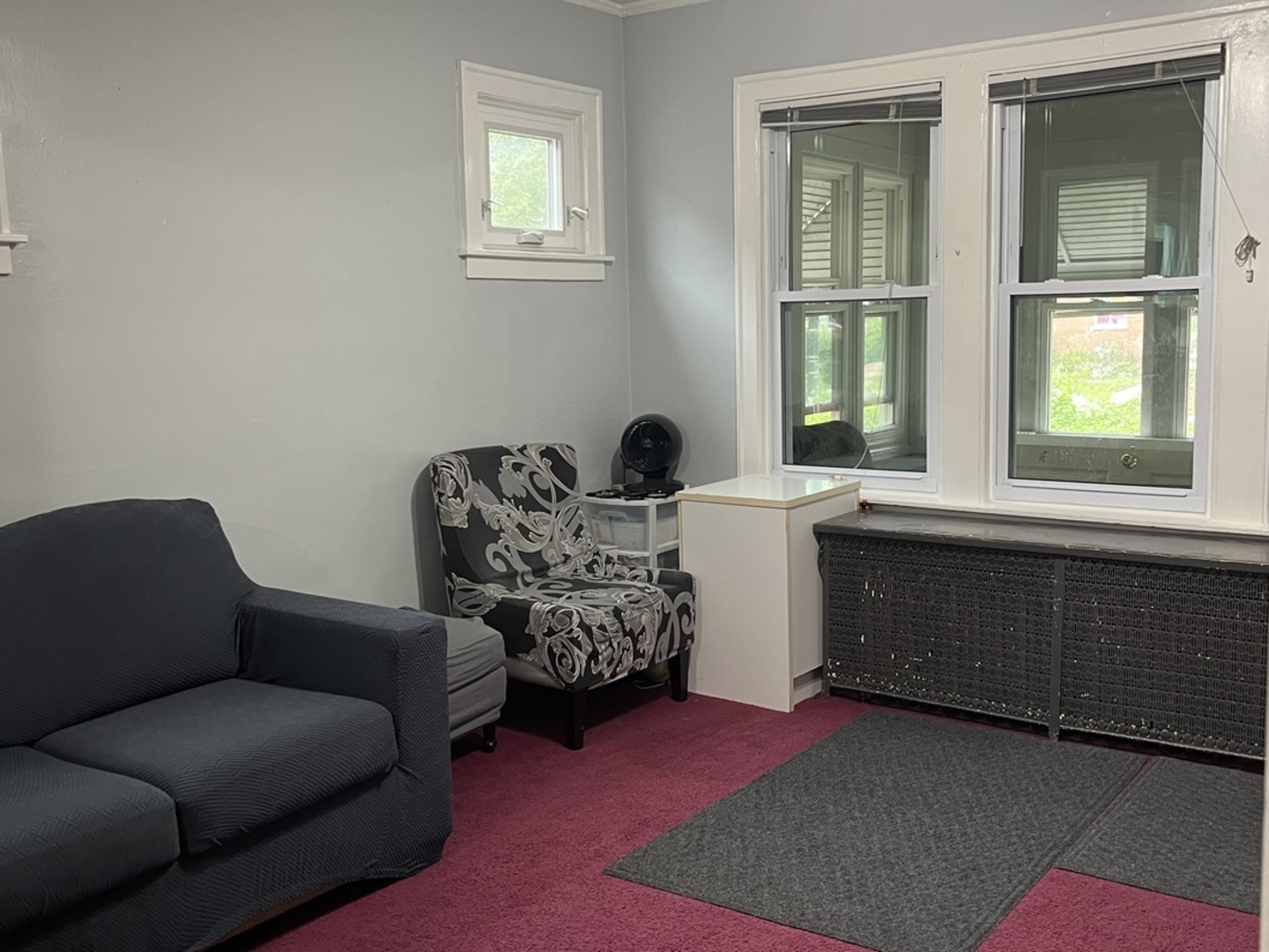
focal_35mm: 26
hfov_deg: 67.3
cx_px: 634
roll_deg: +1.7
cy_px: 476
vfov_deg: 53.1
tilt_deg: -7.6
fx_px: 953
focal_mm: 5.1
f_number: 1.6
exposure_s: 1/60
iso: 200
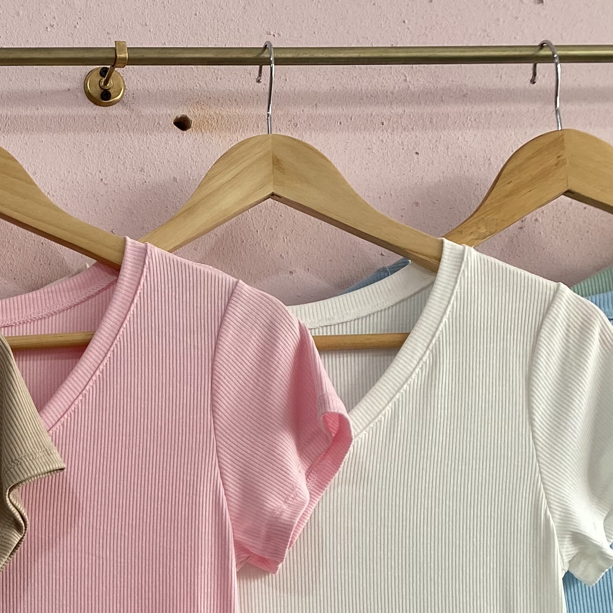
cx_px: -129
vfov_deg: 24.4
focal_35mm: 67
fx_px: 1342
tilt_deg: +4.2
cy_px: 636
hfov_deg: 23.4
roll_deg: +0.8
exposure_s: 1/122
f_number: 1.8
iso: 50
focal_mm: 4.25
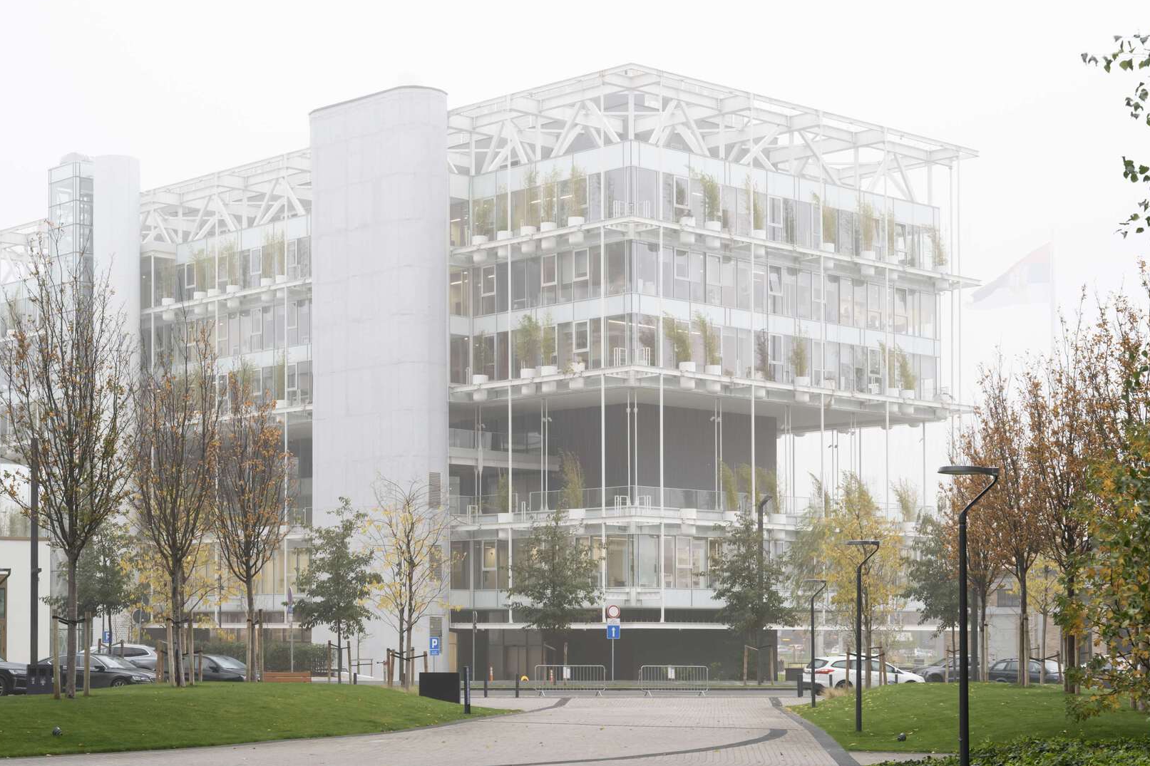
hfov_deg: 32.4
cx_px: 592
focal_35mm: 62
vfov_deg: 21.9
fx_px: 1980
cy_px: 327
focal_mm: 50
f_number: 6.3
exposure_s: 1/30
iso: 400
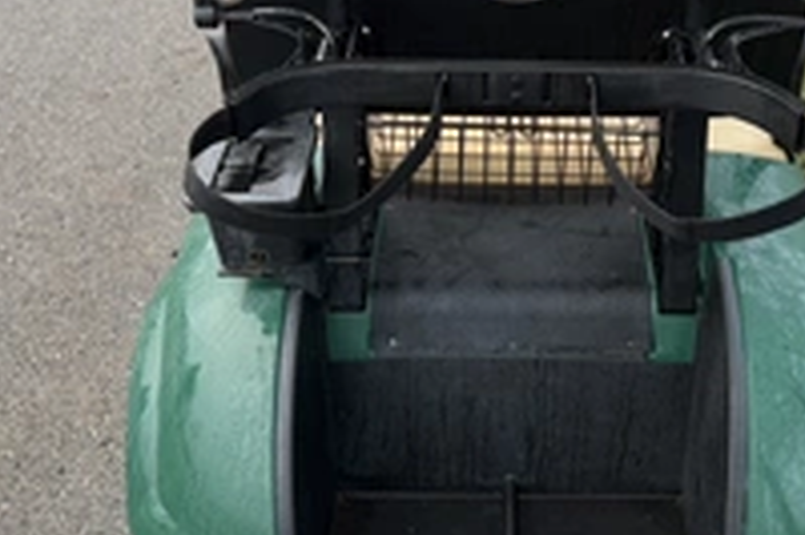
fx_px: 1117
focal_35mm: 50
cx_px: 499
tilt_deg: -20.6
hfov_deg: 39.4
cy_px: 64
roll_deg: +1.3
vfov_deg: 26.2
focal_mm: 6.76
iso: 100
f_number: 1.78
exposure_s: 1/121
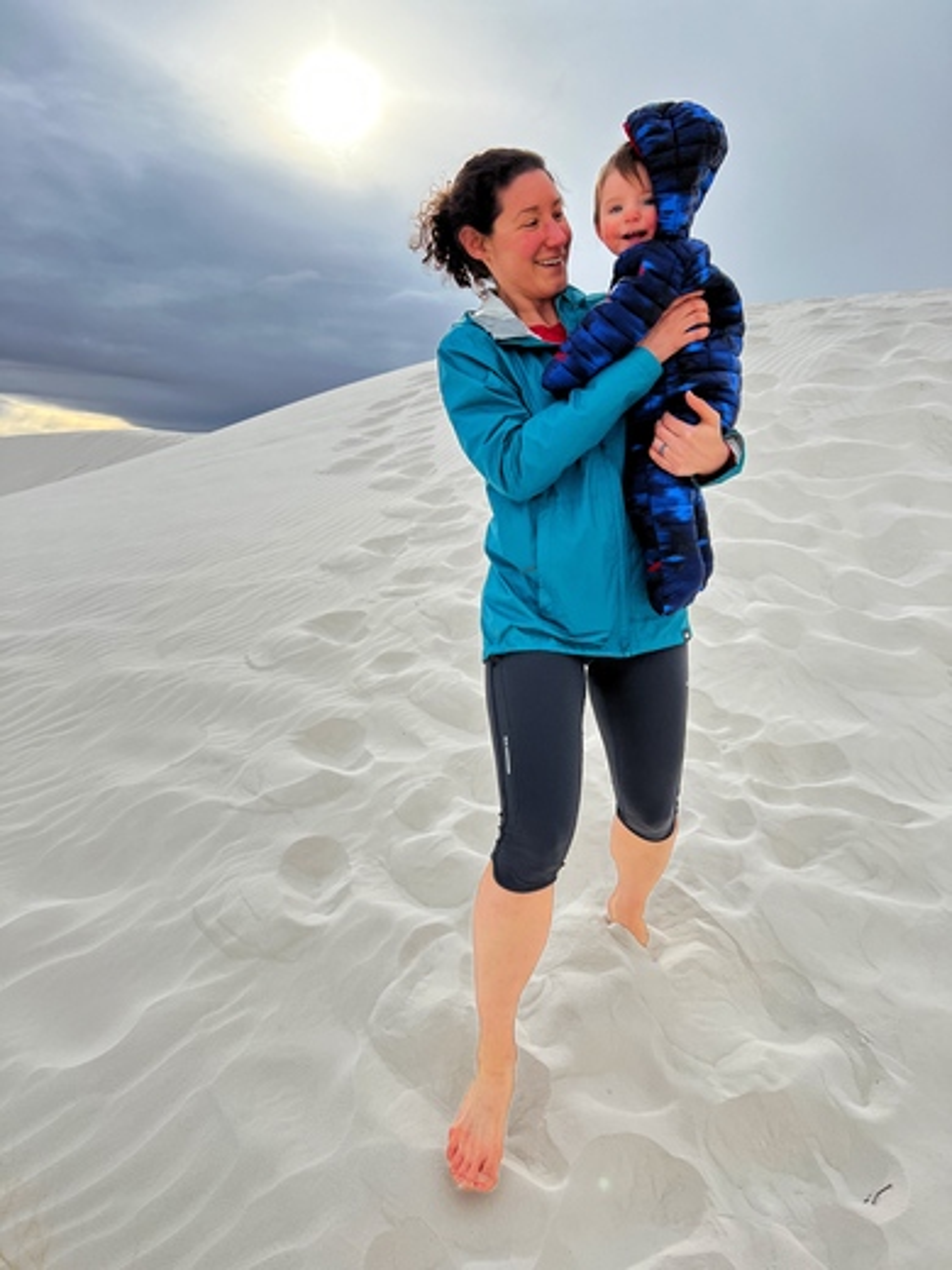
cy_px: 635
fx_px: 953
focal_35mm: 26
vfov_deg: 67.3
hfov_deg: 53.1
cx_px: 476
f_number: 1.5
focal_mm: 5.7
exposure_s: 1/3831
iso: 50
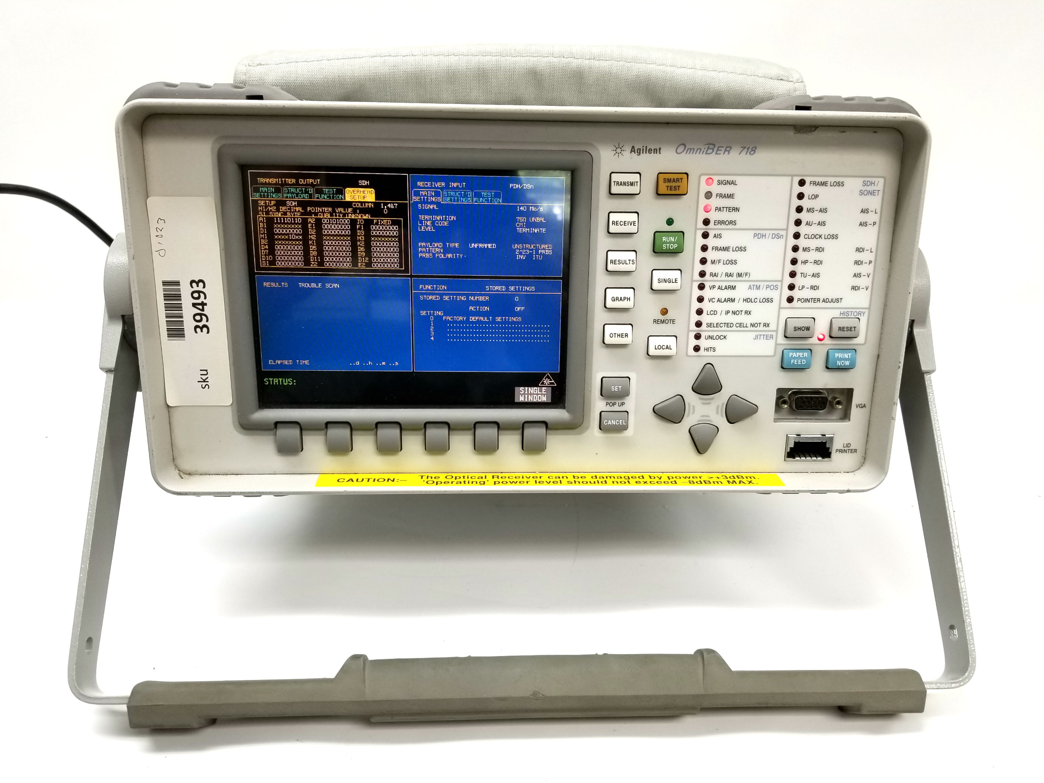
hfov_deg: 67.3
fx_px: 784
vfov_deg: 53.1
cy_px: 392
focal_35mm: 26
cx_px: 522
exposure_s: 1/60
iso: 64
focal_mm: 4.25
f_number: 1.7
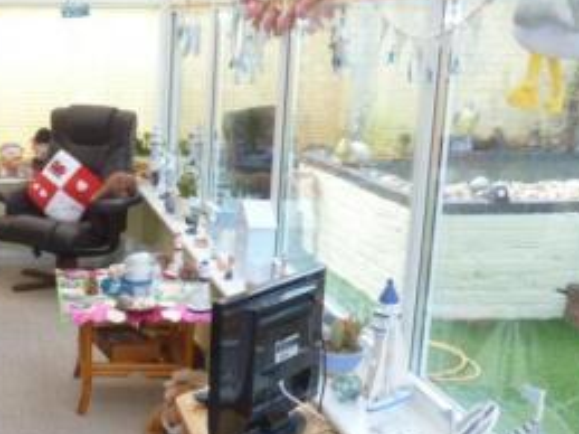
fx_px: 903
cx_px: -26
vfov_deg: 27.0
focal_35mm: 54
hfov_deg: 32.2
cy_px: 220
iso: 100
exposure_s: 1/100
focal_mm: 4.3
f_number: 3.3
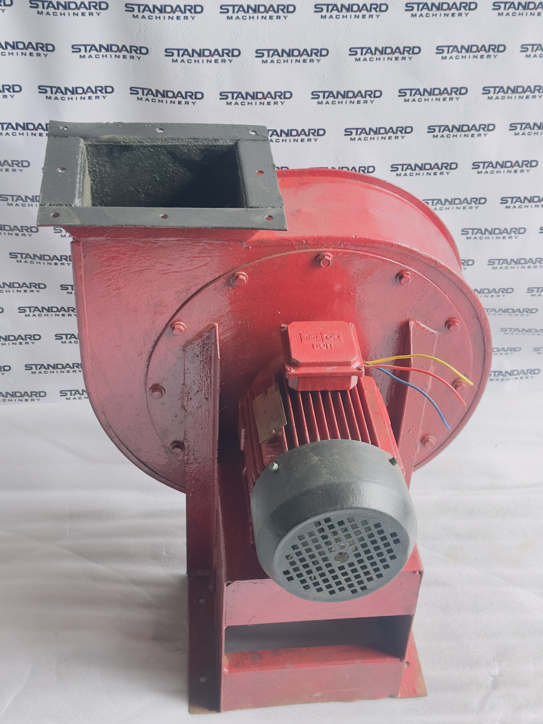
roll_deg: -4.1
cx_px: 272
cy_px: 362
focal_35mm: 48
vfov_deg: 39.7
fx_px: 1004
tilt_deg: -32.8
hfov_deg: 30.3
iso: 50
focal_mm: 6.86
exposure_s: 1/121
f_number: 1.78
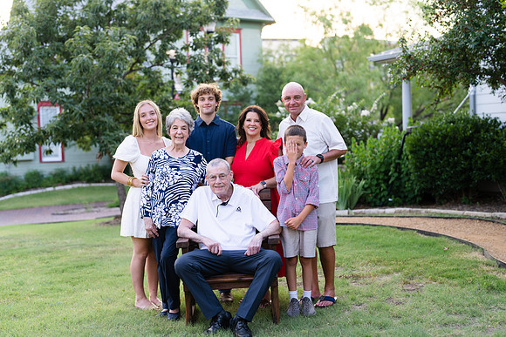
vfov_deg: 27.0
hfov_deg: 39.6
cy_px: 168
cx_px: 253
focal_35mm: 50
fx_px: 703
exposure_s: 1/320
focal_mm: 50
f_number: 2
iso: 160
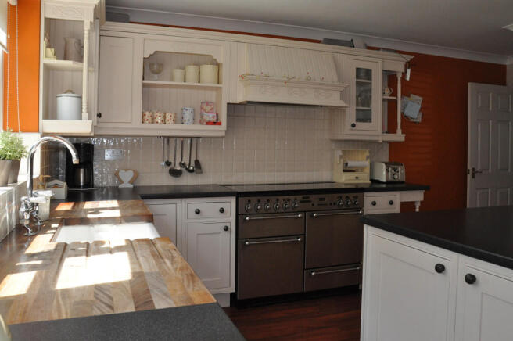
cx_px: 256
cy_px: 170
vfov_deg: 47.8
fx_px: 384
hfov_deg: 67.4
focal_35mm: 27
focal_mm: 18
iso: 1250
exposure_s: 1/200
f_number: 11
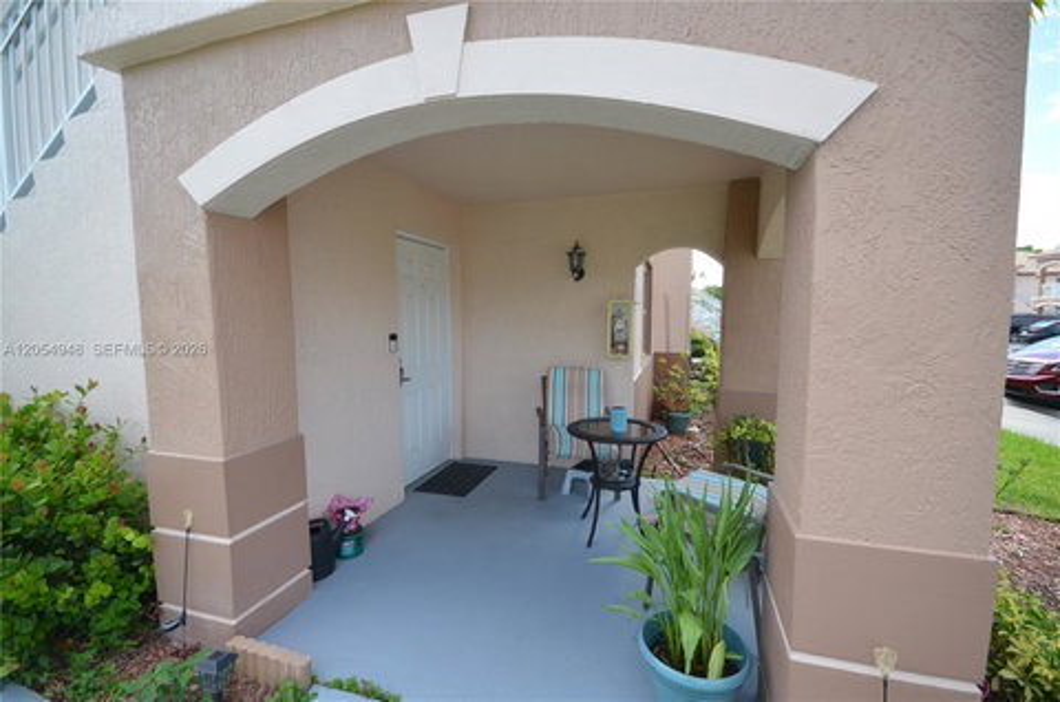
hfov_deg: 100.5
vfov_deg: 77.1
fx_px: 441
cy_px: 351
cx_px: 530
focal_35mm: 15
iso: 200
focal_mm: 10
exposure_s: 1/160
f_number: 6.3
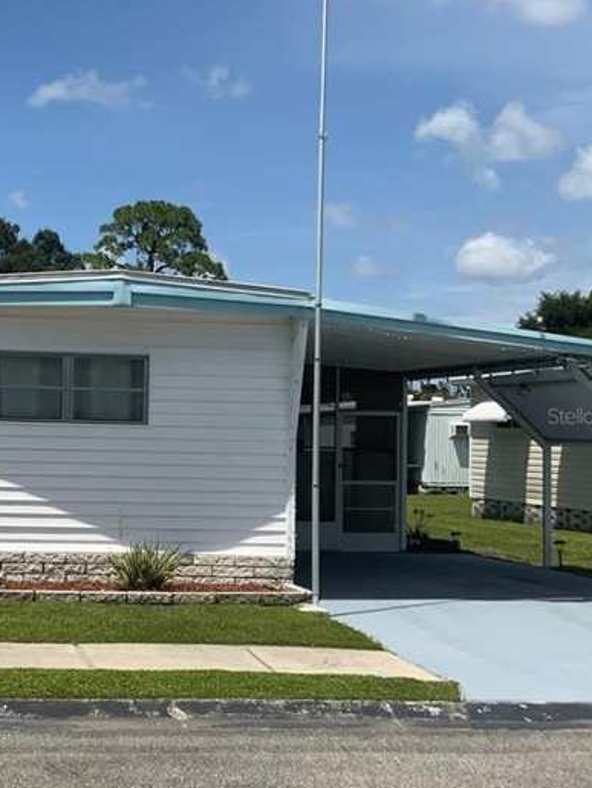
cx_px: 32
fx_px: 1366
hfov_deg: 23.6
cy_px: 415
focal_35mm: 60
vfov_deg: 32.2
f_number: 1.8
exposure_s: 1/3322
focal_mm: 3
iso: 20
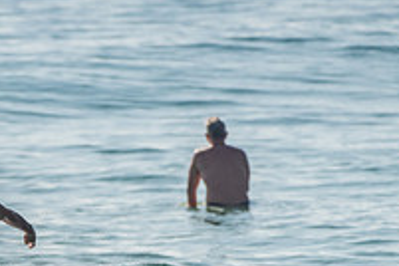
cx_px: -28
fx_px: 15992
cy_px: 342
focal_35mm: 1443
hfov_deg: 1.4
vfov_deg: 1.0
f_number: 5.6
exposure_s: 1/2000
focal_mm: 500
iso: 100
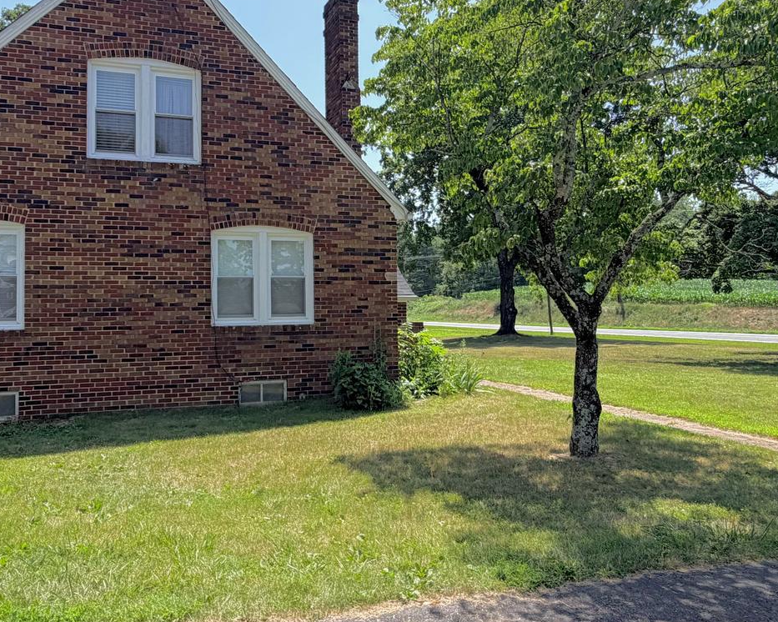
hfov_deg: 58.7
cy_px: 280
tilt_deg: +2.3
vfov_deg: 48.4
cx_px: 368
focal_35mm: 30
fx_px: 691
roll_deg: +1.4
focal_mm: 2.22
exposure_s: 1/770
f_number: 2.2
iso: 32
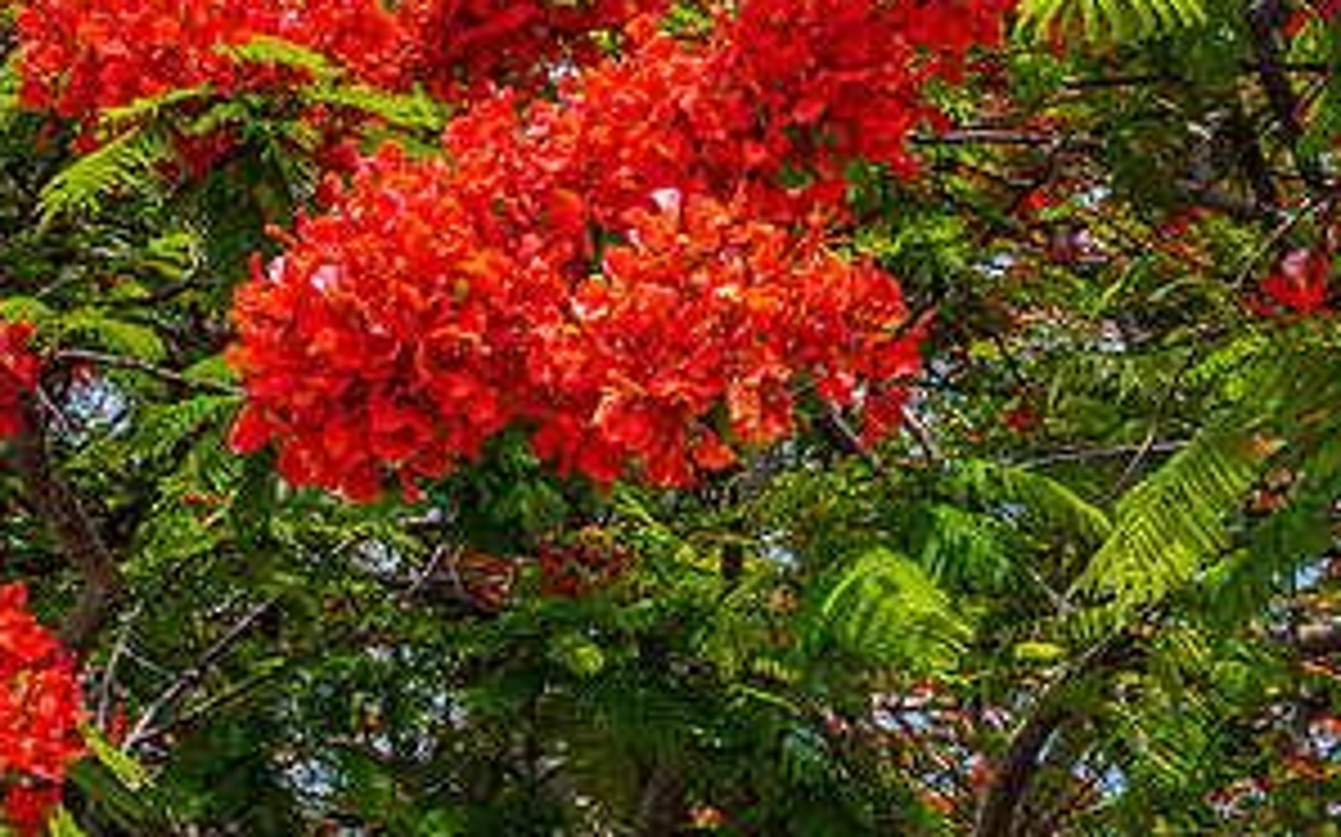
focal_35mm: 78
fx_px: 2850
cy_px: 310
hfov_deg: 26.0
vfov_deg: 16.7
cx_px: 257
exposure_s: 1/200
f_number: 8
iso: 64
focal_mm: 27
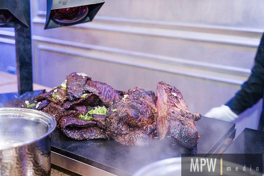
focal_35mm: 42
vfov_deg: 31.9
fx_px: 308
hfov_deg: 46.4
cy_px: 91
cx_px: 128
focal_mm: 40
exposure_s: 1/125
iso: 5000
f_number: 2.8
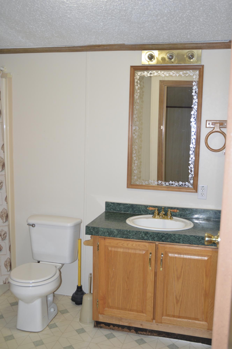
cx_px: 116
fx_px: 363
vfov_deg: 51.3
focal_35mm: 38
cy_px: 174
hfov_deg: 35.4
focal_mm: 25
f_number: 3.8
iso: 640
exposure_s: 1/60
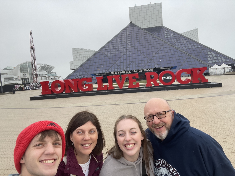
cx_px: 118
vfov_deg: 58.9
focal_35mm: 23
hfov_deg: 73.9
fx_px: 156
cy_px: 88
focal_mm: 2.71
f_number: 2.2
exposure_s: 1/121
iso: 32
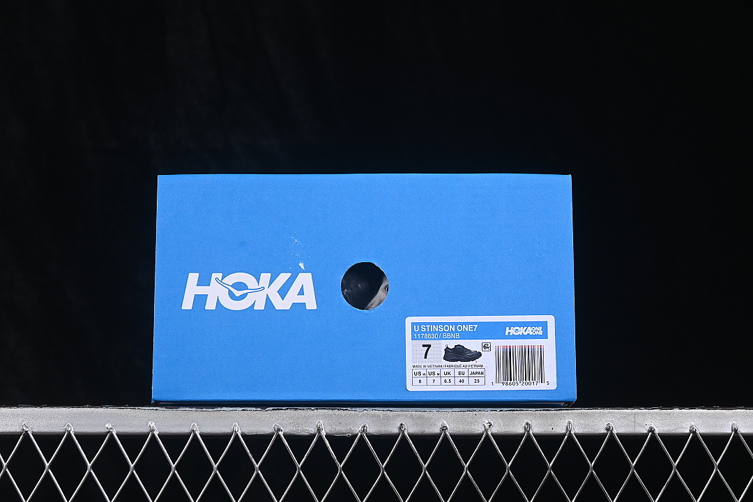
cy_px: 251
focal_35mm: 75
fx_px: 1569
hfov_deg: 27.0
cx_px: 376
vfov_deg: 18.2
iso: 160
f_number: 8
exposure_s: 1/60
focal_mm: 50
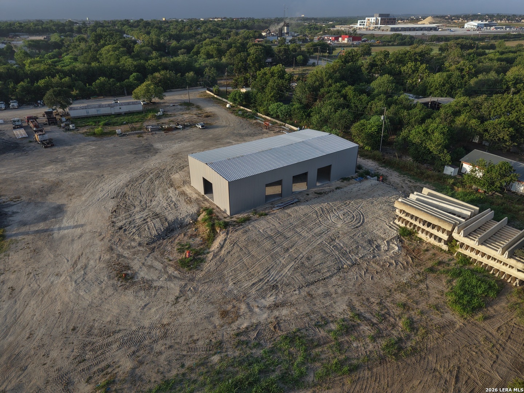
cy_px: 196
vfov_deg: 56.8
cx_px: 262
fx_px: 363
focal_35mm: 24
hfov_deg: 71.6
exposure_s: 1/2500
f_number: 1.8
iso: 130
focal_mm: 8.67
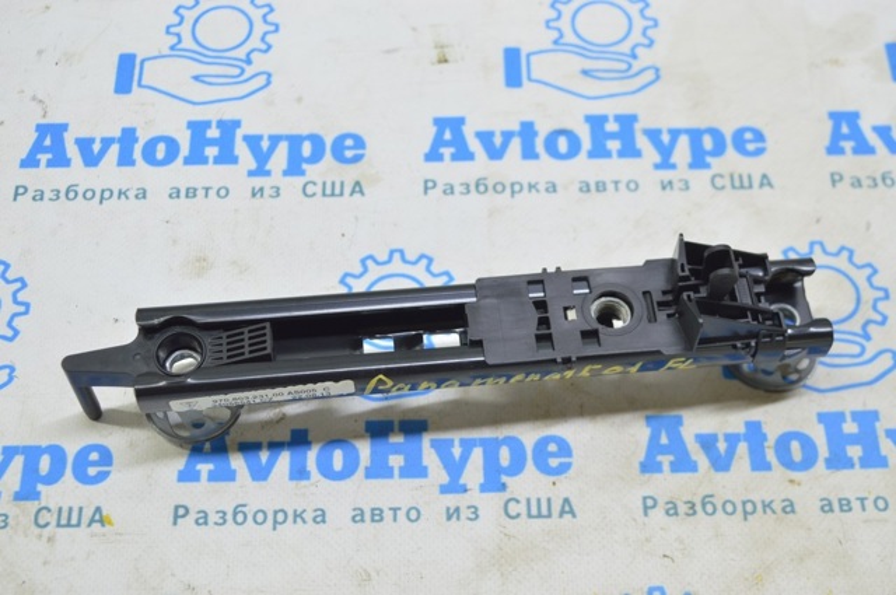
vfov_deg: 25.7
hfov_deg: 37.9
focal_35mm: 52
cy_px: 298
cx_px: 448
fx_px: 1305
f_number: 5.6
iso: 400
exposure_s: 1/20
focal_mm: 35
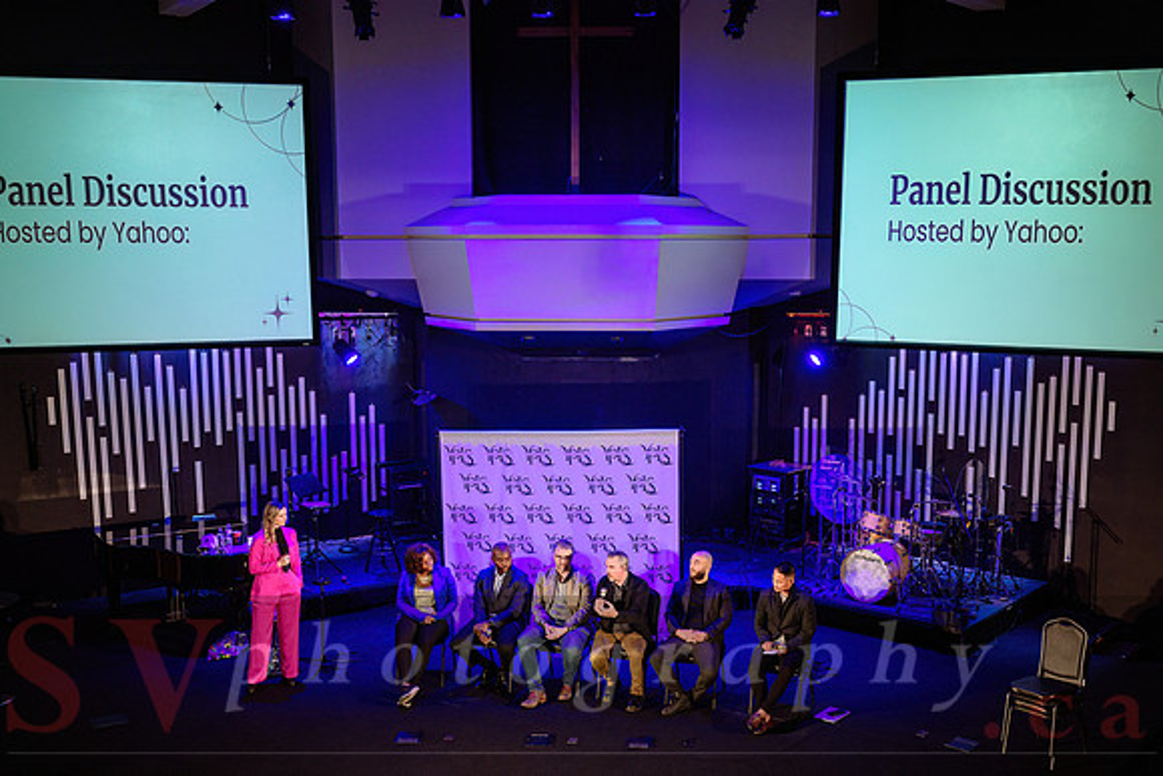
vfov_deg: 35.1
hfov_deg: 50.7
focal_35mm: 38
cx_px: 620
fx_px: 1227
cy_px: 421
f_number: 4
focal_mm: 35
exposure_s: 1/160
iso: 1600
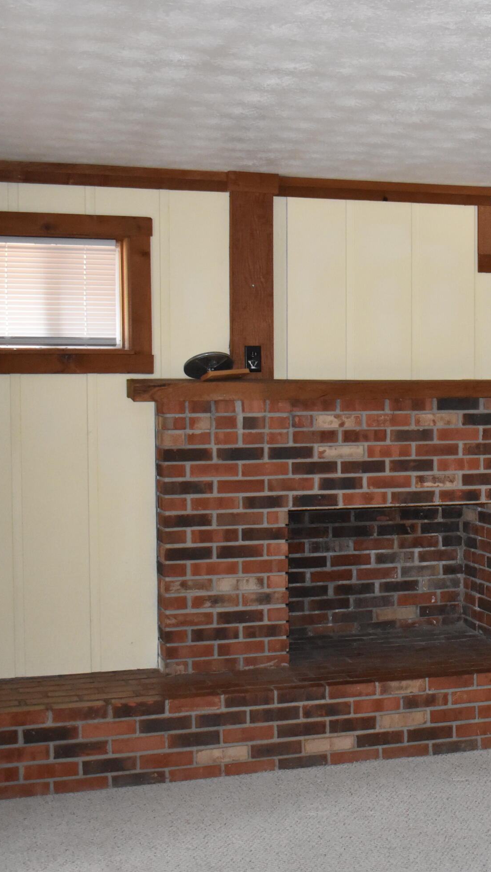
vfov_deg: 31.4
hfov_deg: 16.9
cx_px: 648
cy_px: 440
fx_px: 1551
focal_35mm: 67
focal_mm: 28
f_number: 4.2
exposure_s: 1/60
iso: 2800
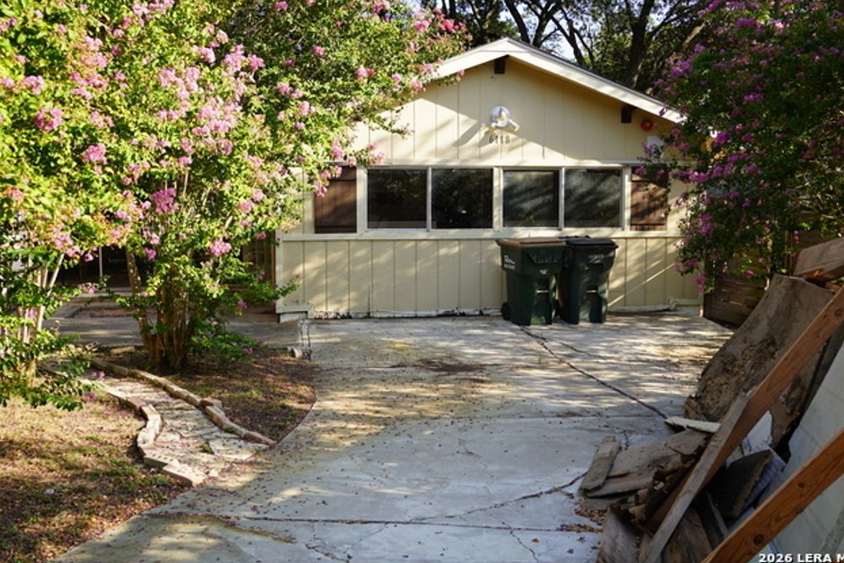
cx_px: 432
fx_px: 844
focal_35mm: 36
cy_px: 276
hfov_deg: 53.1
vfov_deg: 36.9
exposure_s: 1/100
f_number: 6.3
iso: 100
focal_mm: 35
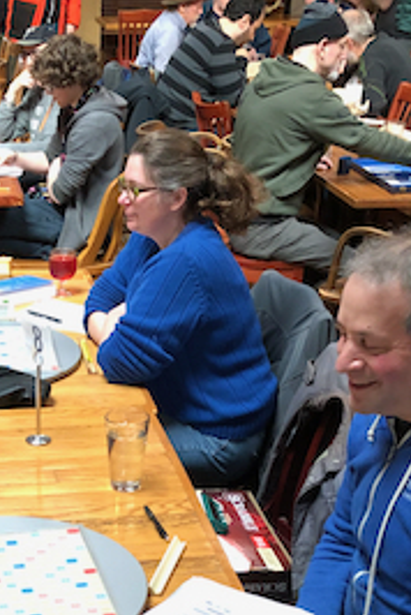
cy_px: 576
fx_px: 1196
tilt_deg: -28.3
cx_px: 14
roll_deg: +0.1
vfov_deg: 27.6
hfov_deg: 19.0
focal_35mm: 70
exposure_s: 1/15
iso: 80
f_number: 1.8
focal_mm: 3.99
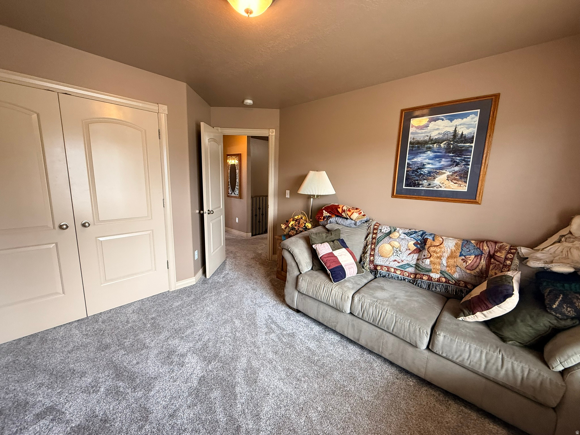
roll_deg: -1.1
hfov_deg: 102.1
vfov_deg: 85.7
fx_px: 235
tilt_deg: -9.4
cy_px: 218
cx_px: 290
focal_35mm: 14
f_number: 2.2
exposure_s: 1/60
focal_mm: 2.22
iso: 250
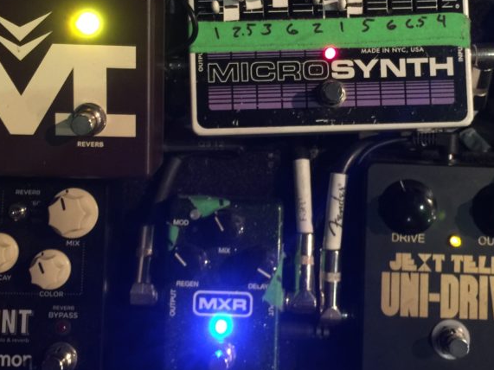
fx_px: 742
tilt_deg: -81.6
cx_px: 267
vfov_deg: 27.8
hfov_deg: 36.8
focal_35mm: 52
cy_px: 112
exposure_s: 1/4
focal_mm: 4.15
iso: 80
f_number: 2.2
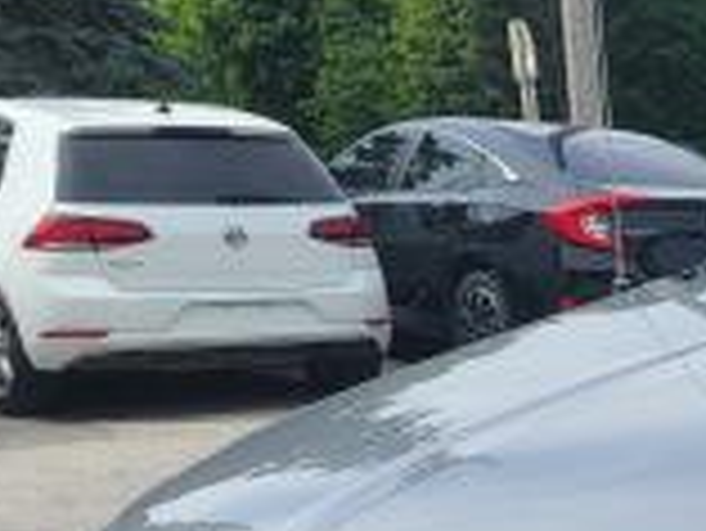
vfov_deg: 13.5
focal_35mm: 106
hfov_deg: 15.5
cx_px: 1331
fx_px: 2164
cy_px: 666
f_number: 1.8
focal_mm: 5.4
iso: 40
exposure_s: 1/1957
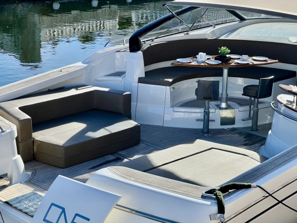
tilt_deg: -16.5
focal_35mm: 77
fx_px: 661
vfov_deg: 19.2
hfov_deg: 25.3
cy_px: 112
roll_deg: -0.8
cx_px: 148
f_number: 2.8
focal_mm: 9
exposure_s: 1/490
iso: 32
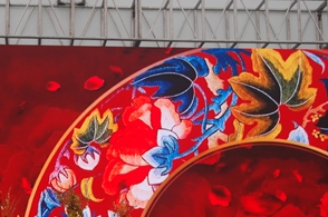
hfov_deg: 20.8
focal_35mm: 97
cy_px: 157
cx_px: 68
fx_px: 882
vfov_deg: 14.0
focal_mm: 38
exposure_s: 1/80
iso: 400
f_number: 4.8
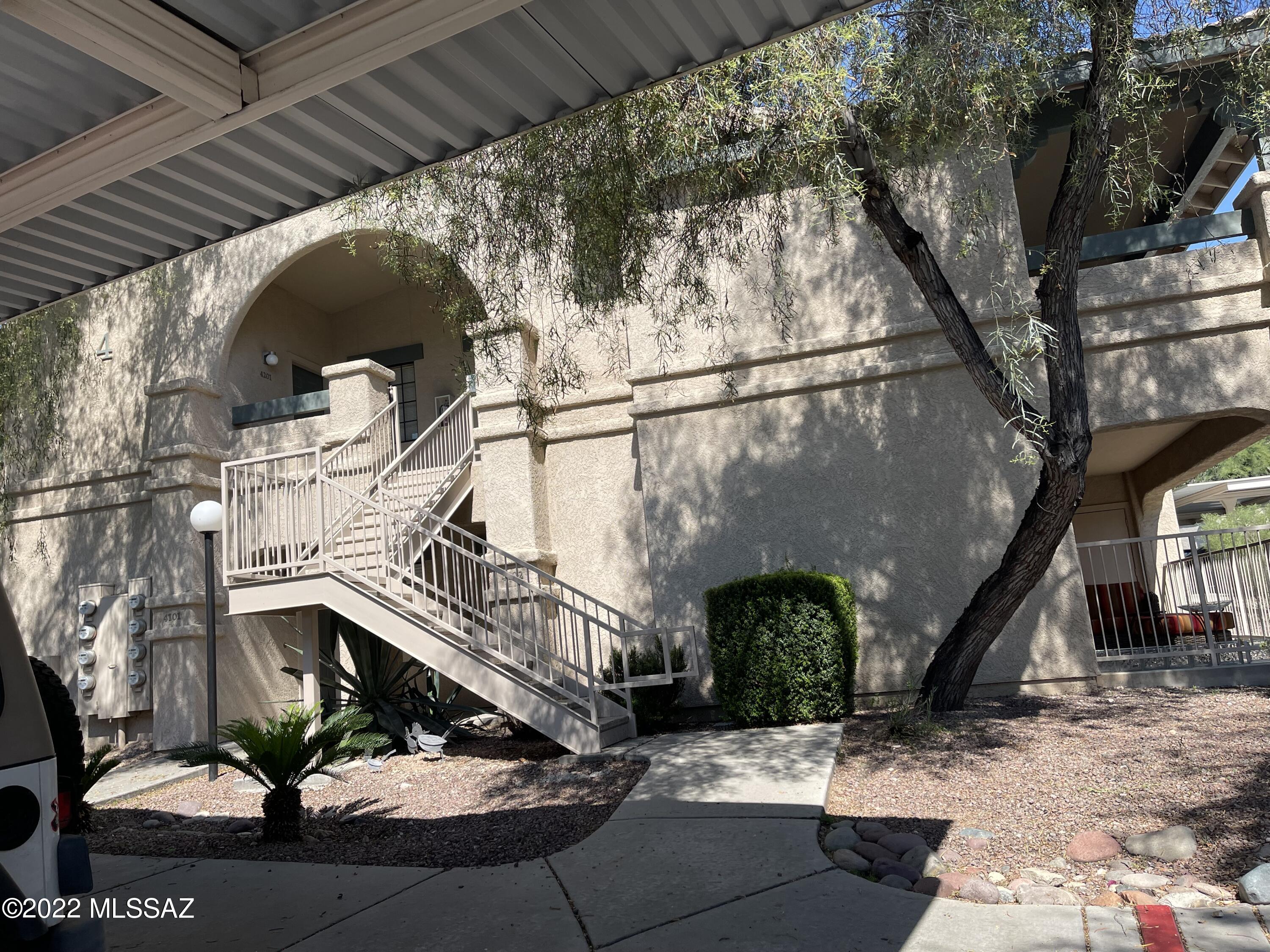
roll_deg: +2.9
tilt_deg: +8.6
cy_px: 476
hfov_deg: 67.3
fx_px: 954
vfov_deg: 53.1
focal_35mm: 26
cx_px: 635
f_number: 1.6
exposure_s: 1/2247
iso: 32
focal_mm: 5.1
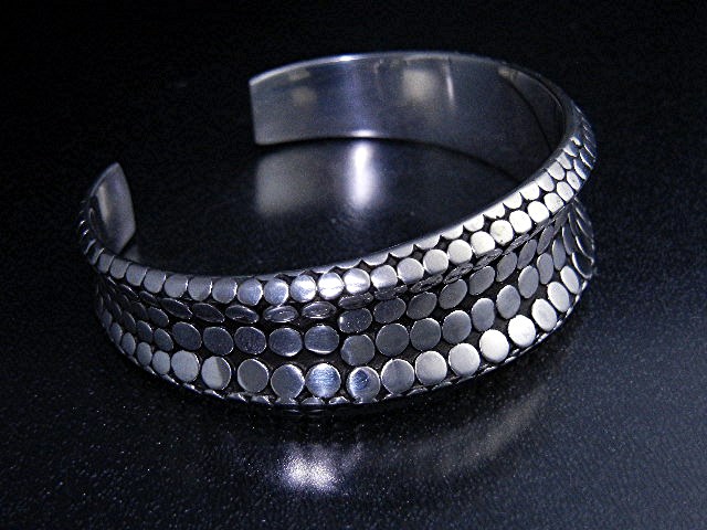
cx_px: 354
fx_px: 1205
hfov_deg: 32.7
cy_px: 265
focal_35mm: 59
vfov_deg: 24.8
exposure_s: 1/30
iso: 572
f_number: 8
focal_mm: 10.6
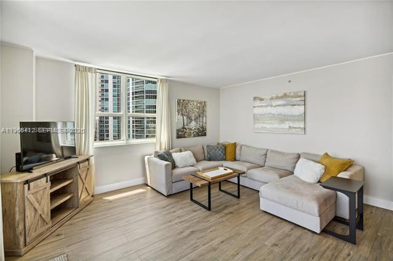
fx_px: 175
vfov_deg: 73.7
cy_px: 130
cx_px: 196
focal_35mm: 16
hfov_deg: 96.8
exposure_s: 1/80
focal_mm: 16
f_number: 9
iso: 200
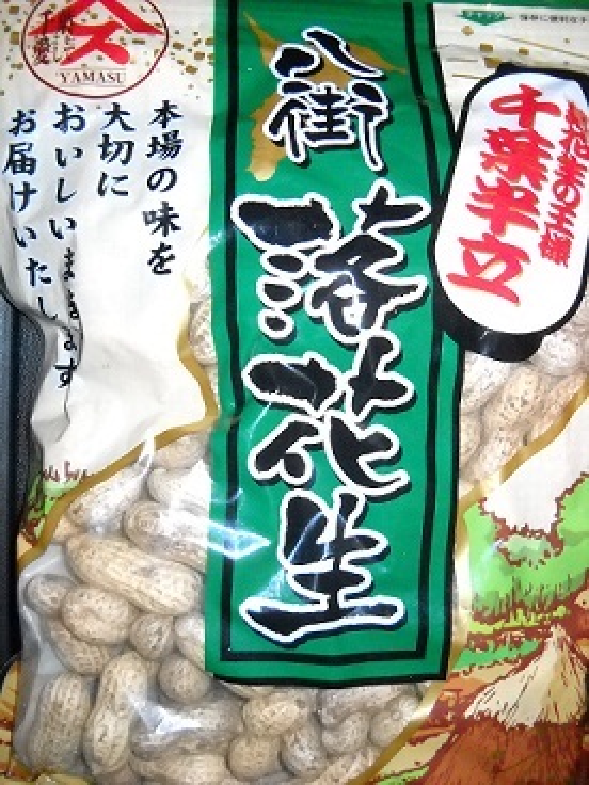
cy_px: 392
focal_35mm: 41
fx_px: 930
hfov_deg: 35.1
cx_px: 294
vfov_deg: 45.8
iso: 800
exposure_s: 1/30
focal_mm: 6.72
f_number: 5.5
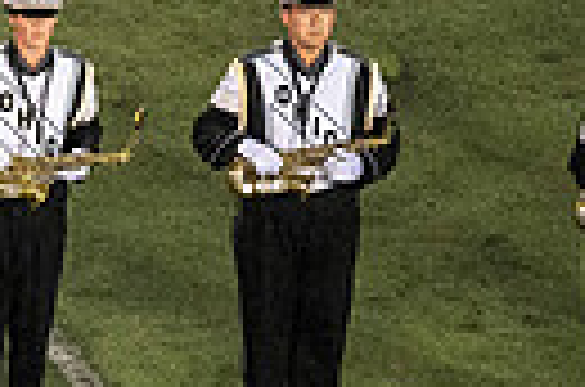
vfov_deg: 1.0
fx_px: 21771
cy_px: 616
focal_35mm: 1343
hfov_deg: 1.5
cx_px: -688
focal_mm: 300
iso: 6400
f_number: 2.8
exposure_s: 1/2500
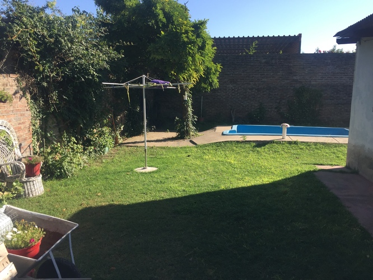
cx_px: 186
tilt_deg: -9.4
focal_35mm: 29
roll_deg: -1.1
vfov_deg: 48.3
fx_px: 313
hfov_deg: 61.6
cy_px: 140
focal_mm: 4.15
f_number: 2.2
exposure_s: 1/989
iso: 32
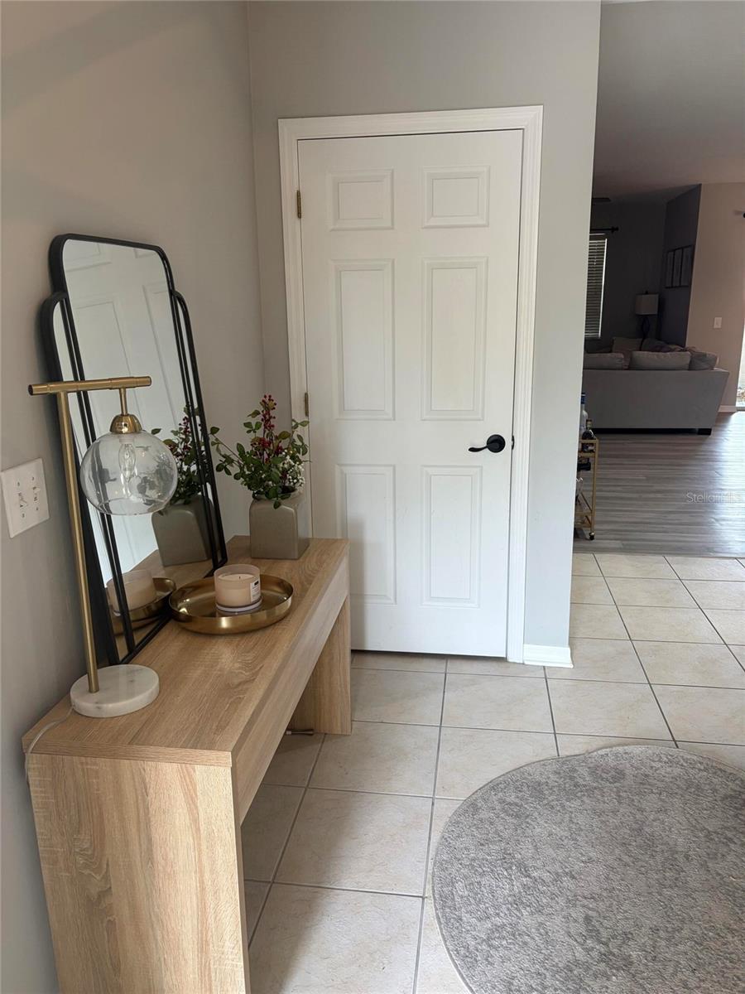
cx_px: 372
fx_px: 746
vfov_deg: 67.3
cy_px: 497
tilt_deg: -14.5
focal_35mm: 26
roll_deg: +1.3
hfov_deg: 53.1
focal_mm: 5.96
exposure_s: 1/60
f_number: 1.6
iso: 80
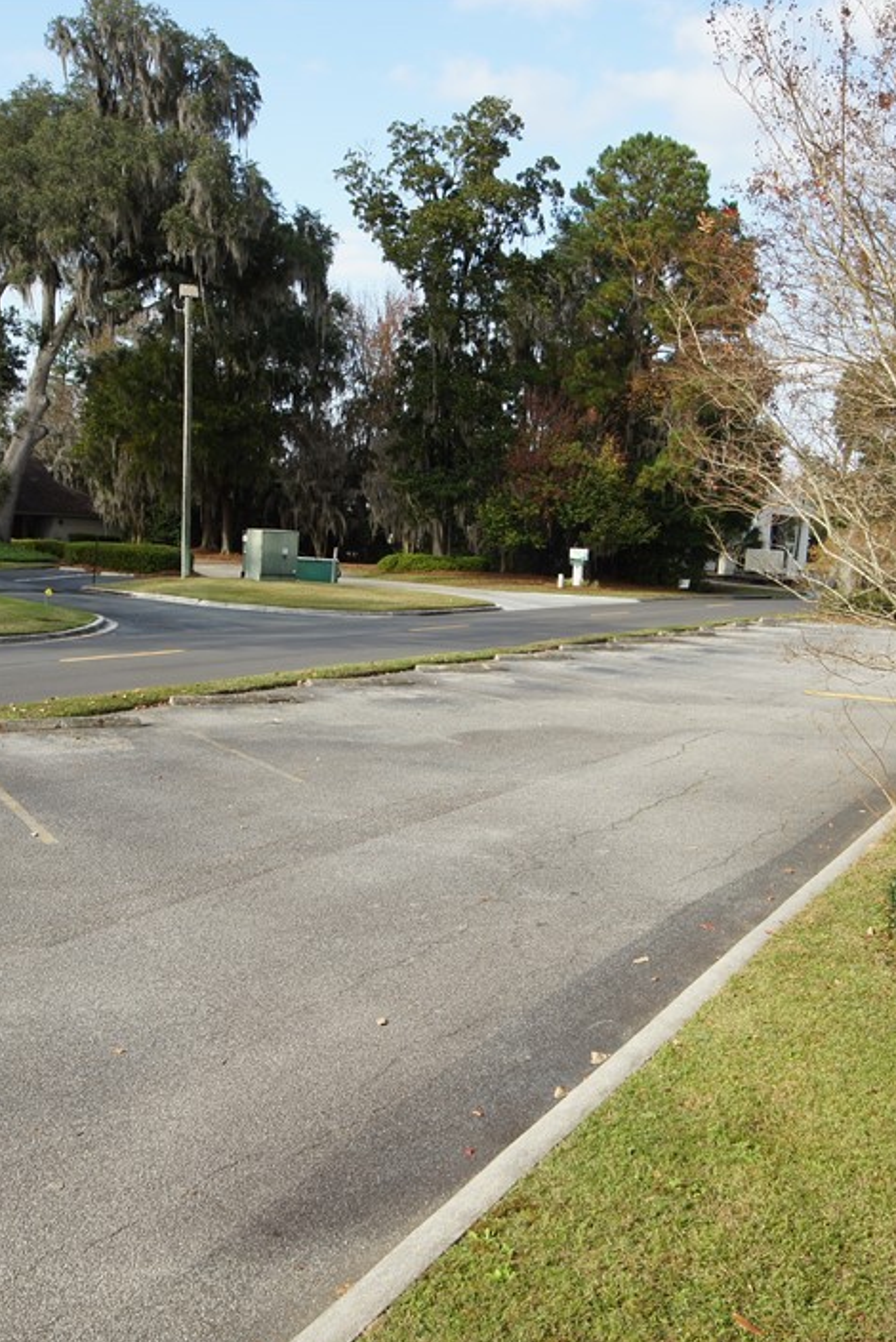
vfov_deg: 51.9
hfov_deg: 36.0
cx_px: 438
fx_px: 1380
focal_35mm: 37
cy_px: 677
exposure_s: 1/40
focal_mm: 16
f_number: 13
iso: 100
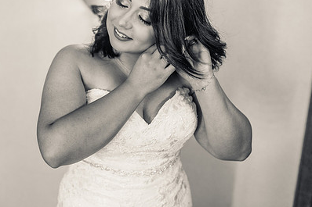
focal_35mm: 35
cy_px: 79
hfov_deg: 53.1
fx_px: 303
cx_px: 96
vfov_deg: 37.6
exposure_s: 1/160
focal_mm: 24
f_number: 2
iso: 500
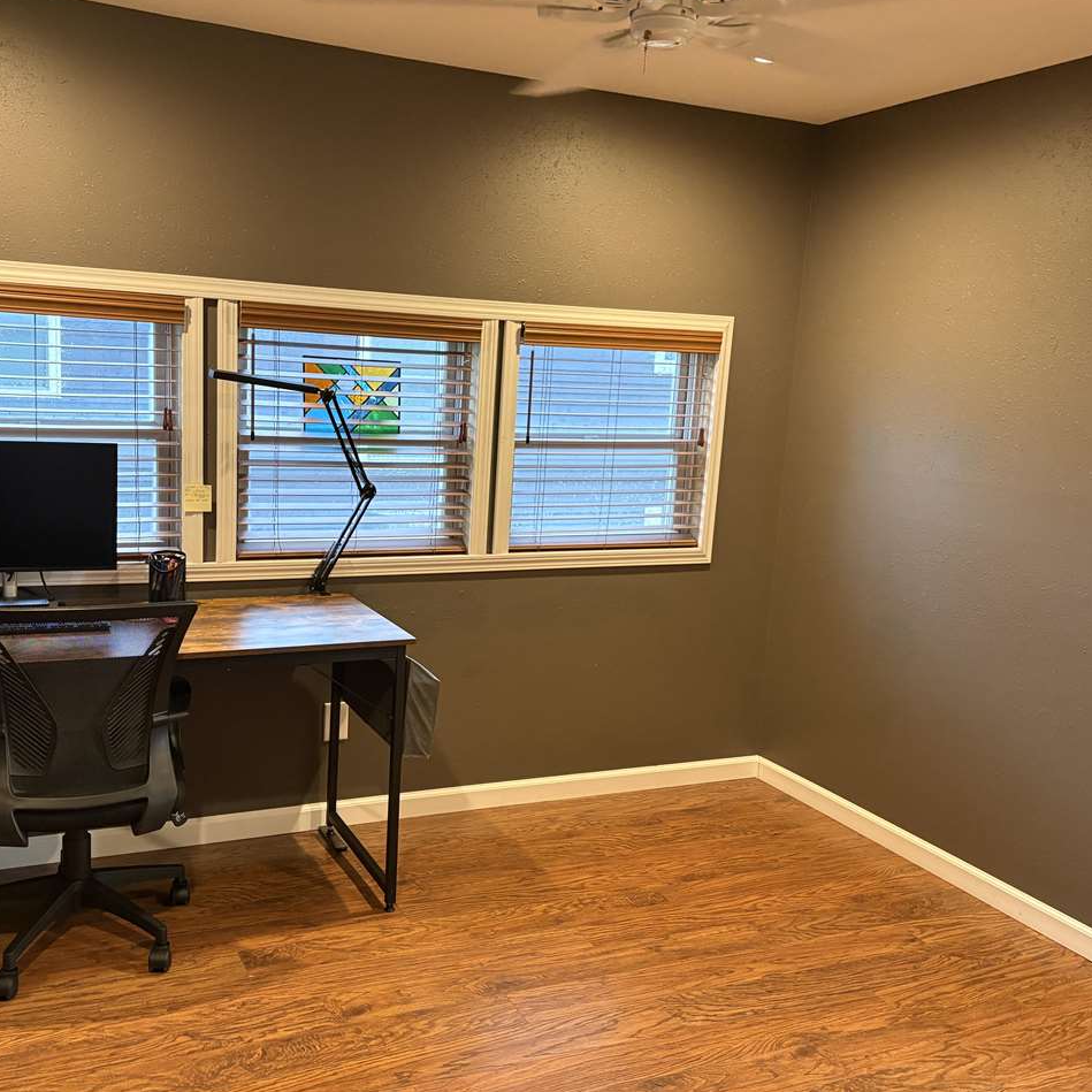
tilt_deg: -9.3
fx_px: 1106
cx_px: 452
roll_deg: -2.7
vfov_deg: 52.5
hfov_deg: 52.3
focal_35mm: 31
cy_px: 544
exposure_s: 1/60
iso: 400
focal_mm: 5.96
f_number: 1.6
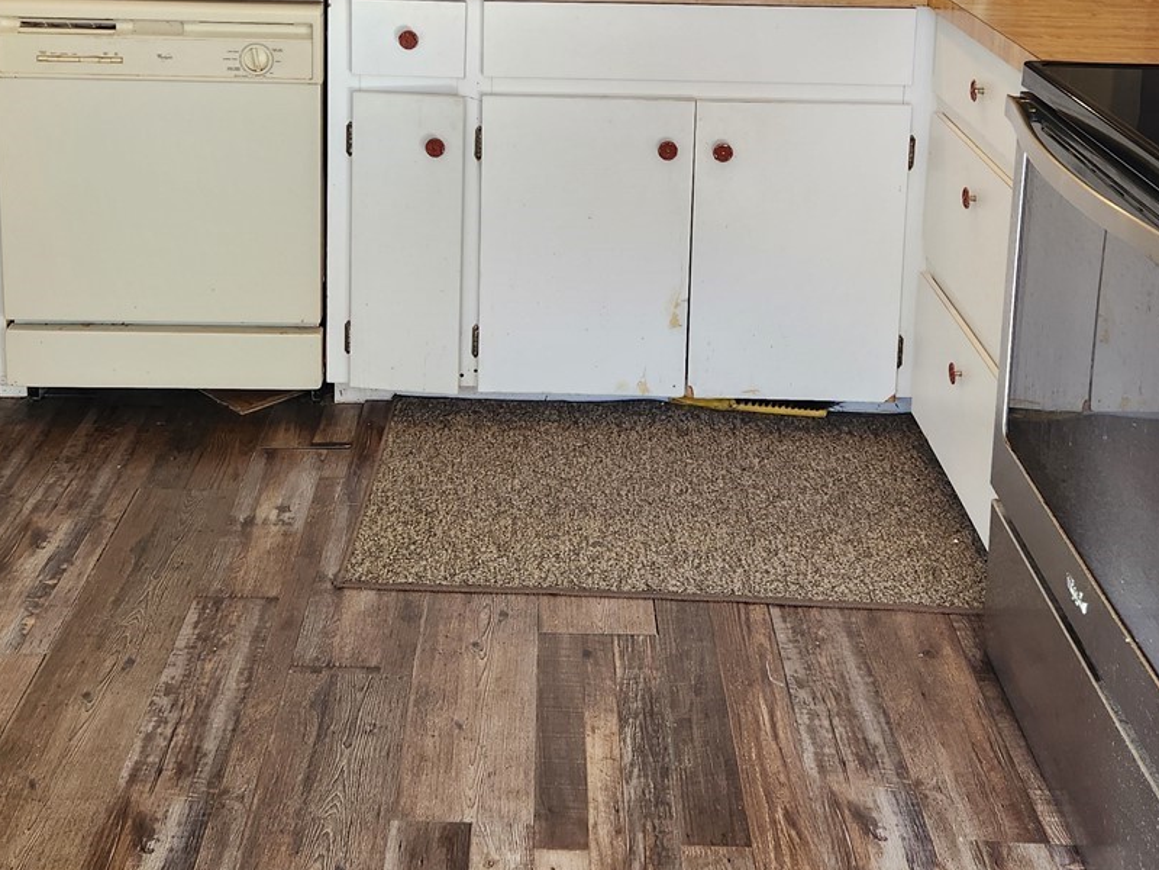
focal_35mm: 46
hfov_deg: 41.2
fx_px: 1540
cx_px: 542
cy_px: 12
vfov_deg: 29.5
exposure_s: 1/120
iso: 125
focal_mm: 5.4
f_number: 1.8
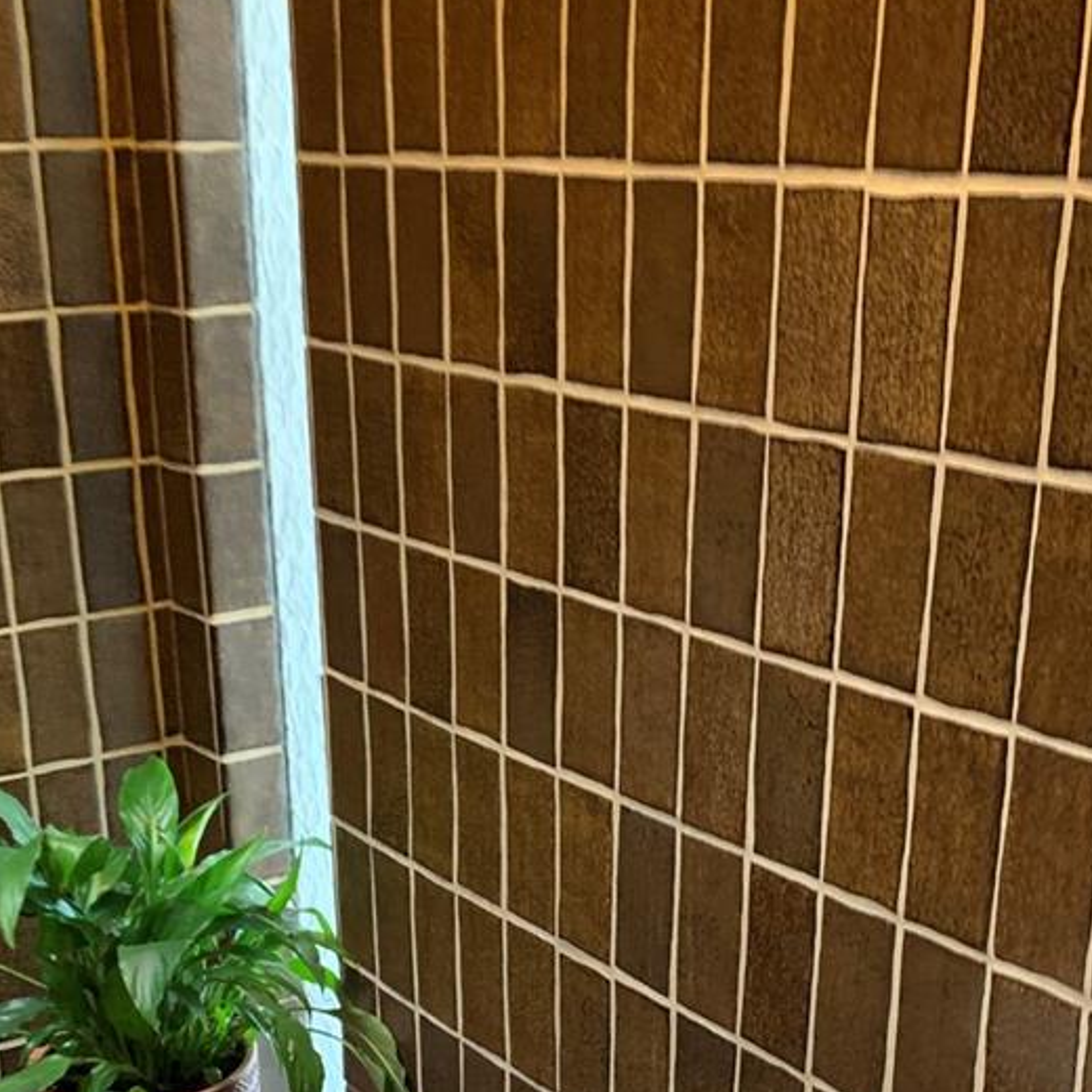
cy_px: 932
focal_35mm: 53
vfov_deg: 31.1
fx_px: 1892
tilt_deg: -25.5
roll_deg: +1.6
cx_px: 504
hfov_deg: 32.2
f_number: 1.8
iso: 500
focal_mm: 4.25
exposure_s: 1/30
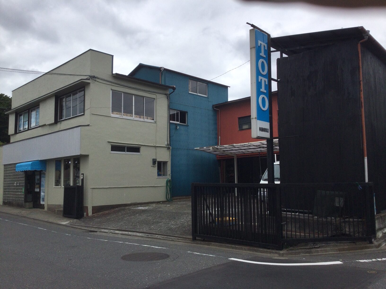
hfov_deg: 58.4
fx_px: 346
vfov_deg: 45.4
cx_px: 193
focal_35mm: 31
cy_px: 144
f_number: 2.4
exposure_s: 1/473
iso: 25
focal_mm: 3.3
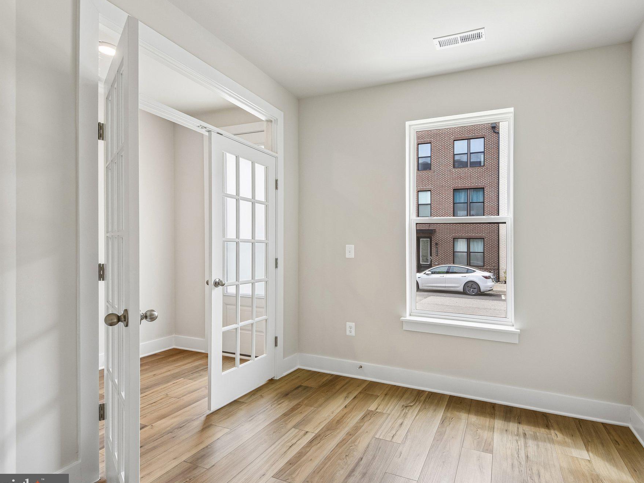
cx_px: 364
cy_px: 250
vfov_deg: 71.6
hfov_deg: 87.3
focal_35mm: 18
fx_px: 335
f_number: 8
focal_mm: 16
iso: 400
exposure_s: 1/50
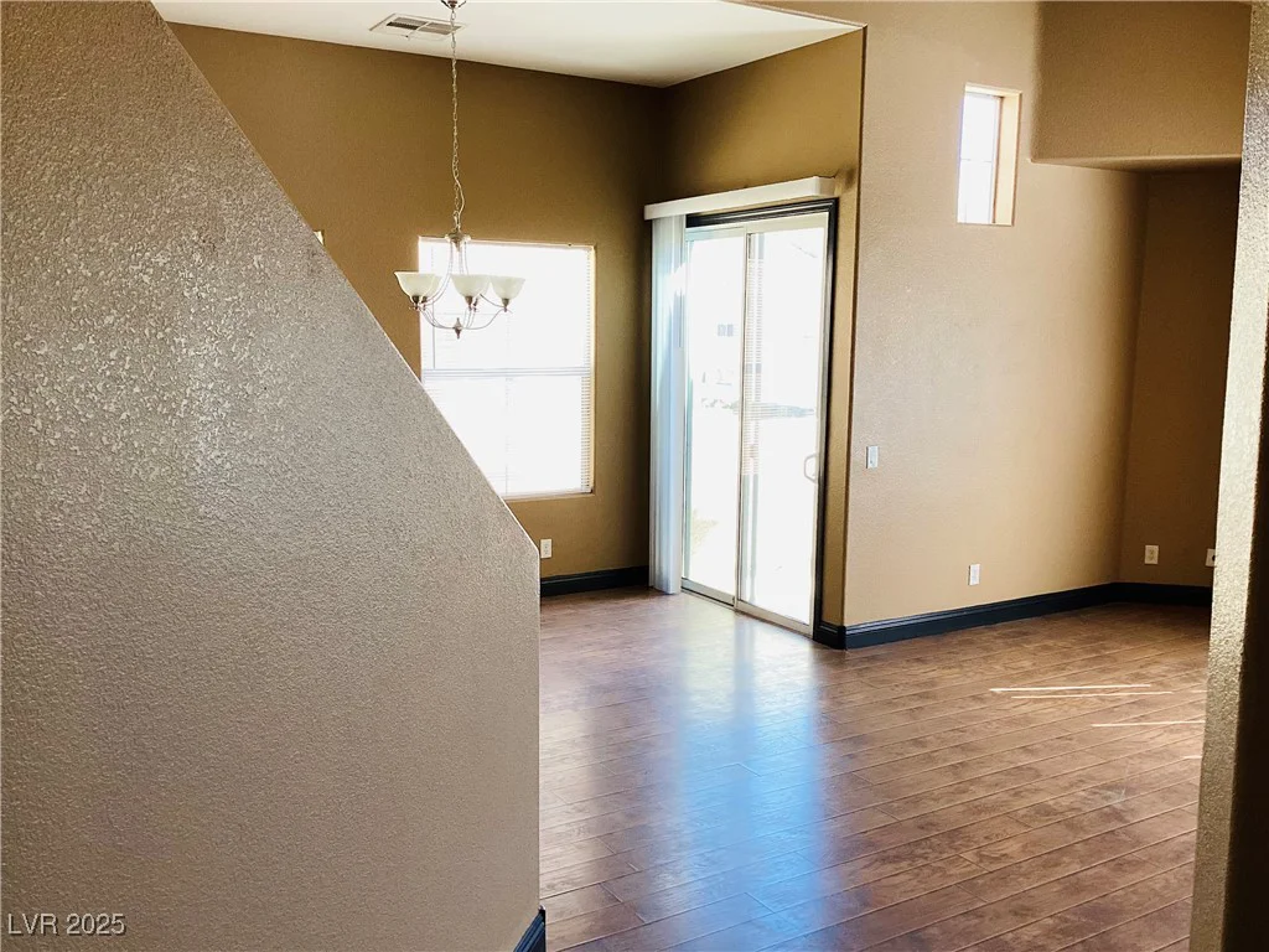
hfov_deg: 58.4
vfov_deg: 45.4
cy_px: 476
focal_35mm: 31
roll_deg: -0.8
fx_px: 1136
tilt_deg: -7.9
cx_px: 634
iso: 80
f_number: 2.4
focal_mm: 3.3
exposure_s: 1/120
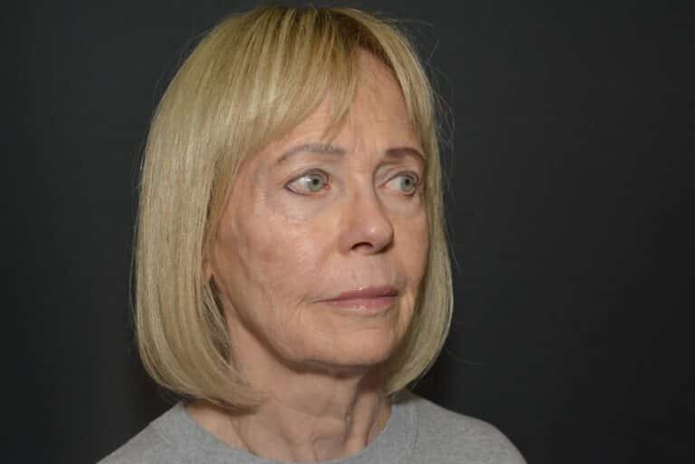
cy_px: 232
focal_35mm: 60
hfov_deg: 33.4
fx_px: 1158
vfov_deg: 22.6
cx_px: 348
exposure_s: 1/125
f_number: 8
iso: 200
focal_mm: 40
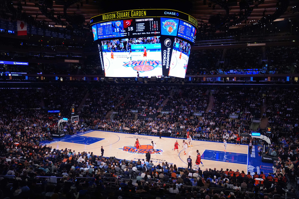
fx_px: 241
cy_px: 100
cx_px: 150
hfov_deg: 63.7
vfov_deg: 45.0
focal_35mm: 29
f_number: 2.8
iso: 4000
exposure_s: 1/1250
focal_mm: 29
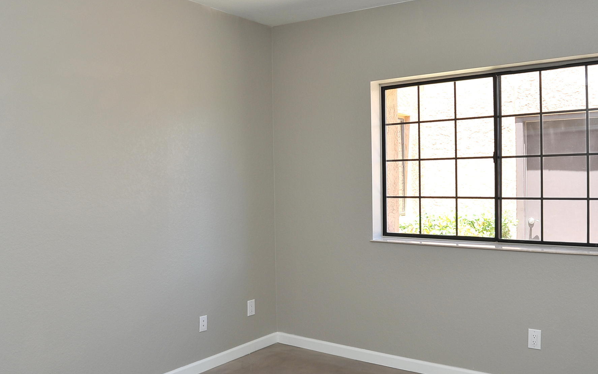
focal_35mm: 31
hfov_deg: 60.9
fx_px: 505
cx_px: 344
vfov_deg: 40.6
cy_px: 174
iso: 320
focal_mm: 18
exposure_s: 1/80
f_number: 8
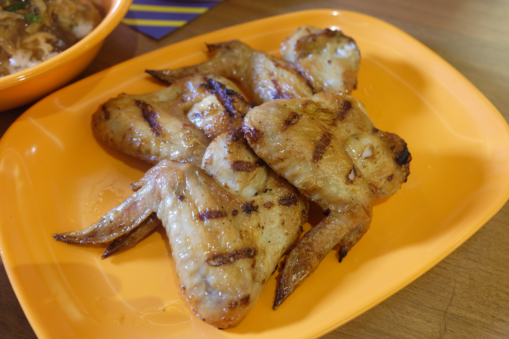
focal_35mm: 30
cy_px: 170
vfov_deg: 43.6
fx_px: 424
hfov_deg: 61.9
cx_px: 254
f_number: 3.8
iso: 1000
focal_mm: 20.1
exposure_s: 1/30
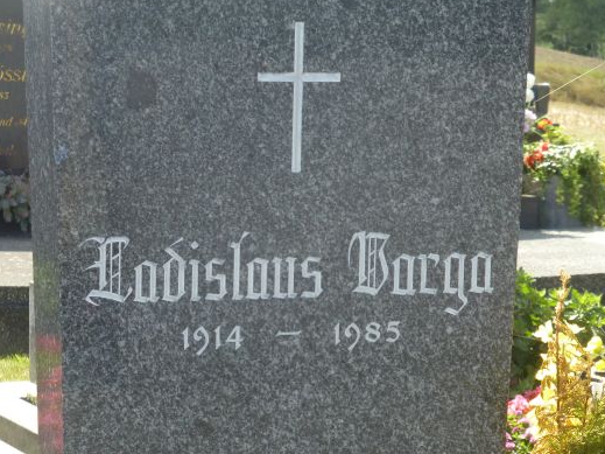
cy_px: 301
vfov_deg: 10.0
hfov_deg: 13.3
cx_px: 217
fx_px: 2586
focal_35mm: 148
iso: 100
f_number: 5.3
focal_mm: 17.1
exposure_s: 1/160
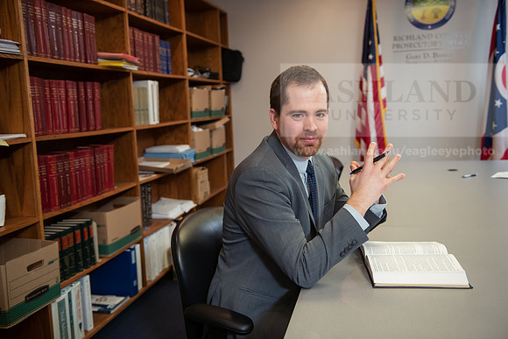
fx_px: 480
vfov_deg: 38.9
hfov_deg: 55.8
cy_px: 170
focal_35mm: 34
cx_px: 254
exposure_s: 1/125
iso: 800
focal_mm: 34
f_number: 3.2
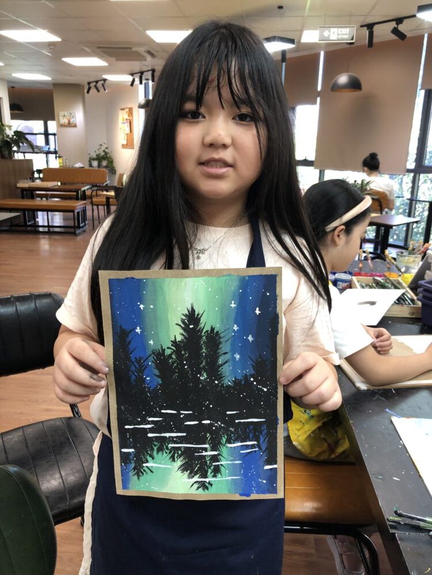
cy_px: 288
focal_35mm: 28
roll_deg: -1.2
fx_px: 466
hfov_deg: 49.7
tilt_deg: -15.6
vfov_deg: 63.4
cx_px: 216
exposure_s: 1/30
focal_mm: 3.99
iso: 32
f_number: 1.8
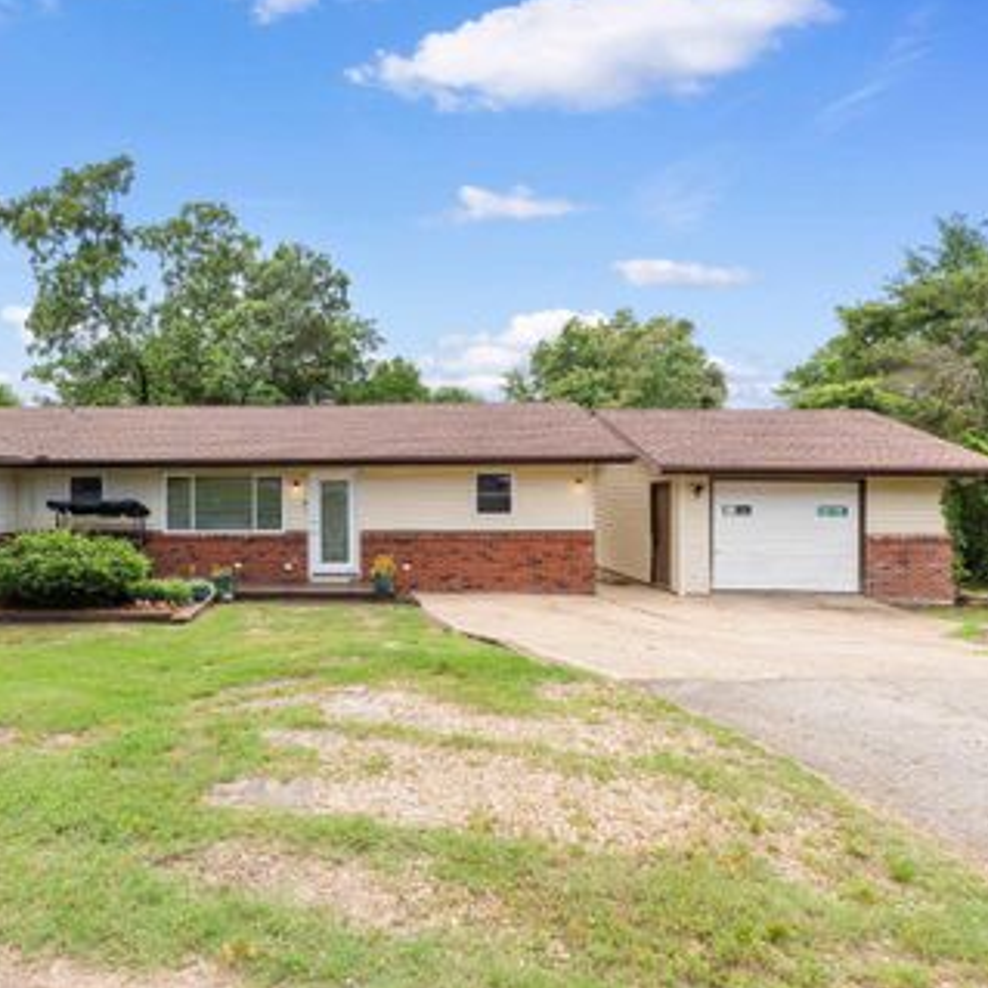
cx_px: 300
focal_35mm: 25
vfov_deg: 63.7
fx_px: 794
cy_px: 479
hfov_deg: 61.6
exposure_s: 1/200
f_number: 7.1
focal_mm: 12.3
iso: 320
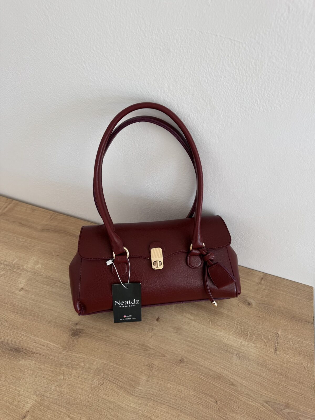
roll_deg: -1.4
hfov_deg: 56.8
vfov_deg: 71.6
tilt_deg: -44.3
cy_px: 210
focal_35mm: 24
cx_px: 158
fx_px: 291
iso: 64
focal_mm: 6.76
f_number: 1.78
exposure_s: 1/121
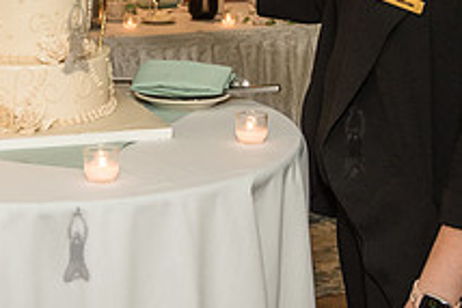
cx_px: 110
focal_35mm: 106
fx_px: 1361
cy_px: 27
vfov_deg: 12.8
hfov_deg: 19.1
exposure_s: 1/200
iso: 1600
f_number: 3.5
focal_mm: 34
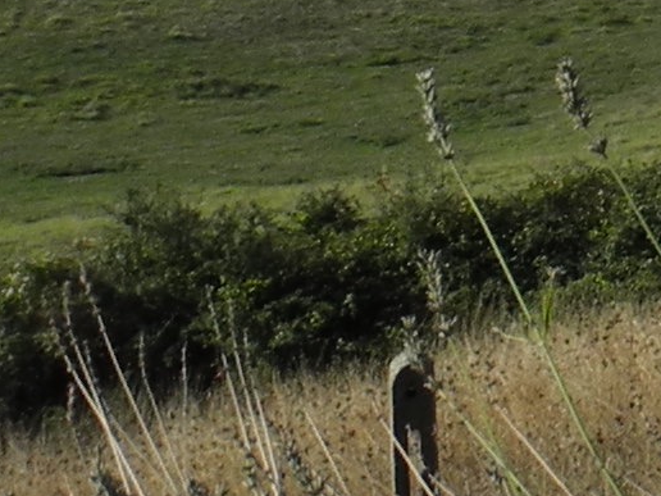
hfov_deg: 8.7
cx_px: 1778
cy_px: -763
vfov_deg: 7.0
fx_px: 3781
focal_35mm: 198
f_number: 4.5
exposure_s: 1/995
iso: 100
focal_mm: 6
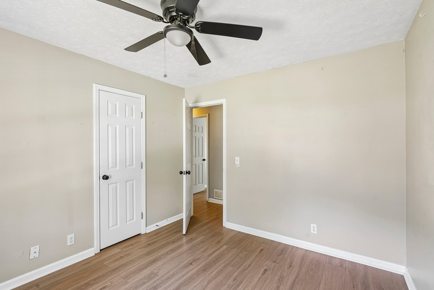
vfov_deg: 73.7
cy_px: 145
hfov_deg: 96.7
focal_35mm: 16
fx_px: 193
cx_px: 217
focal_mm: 16
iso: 400
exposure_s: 1/4
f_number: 8
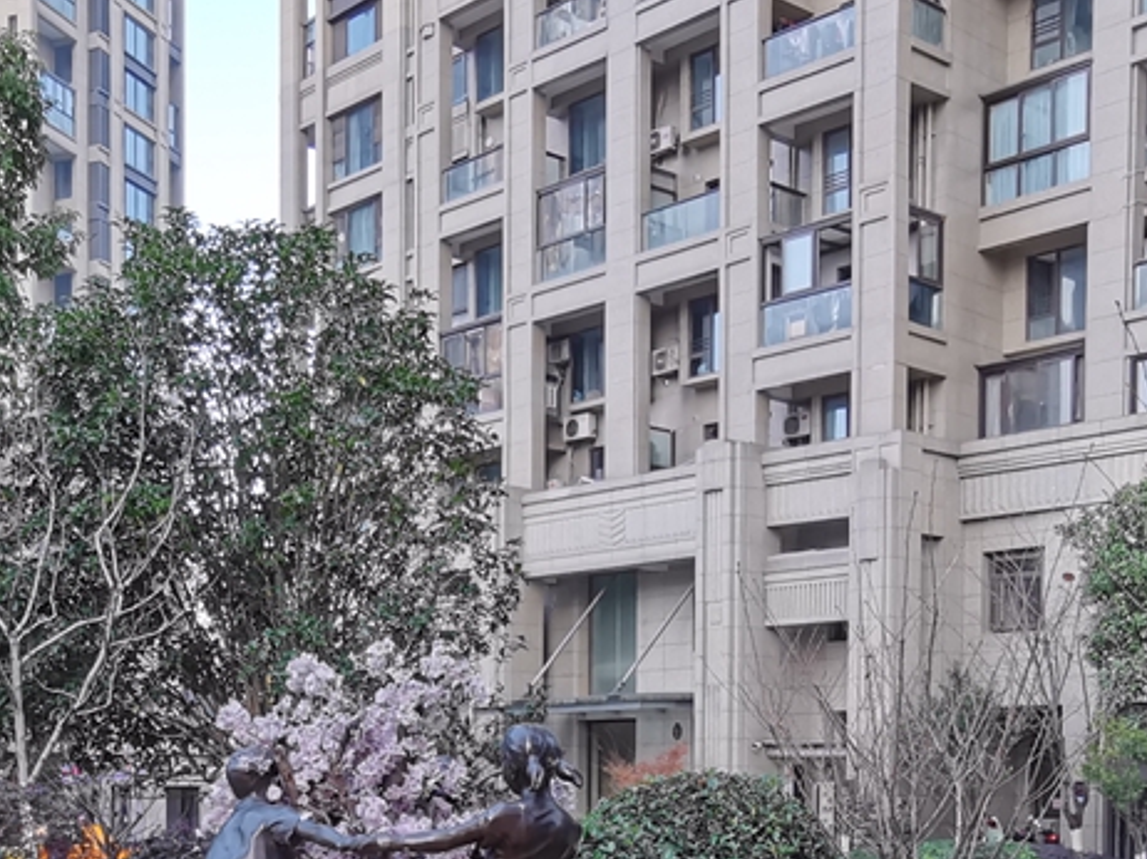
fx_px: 1755
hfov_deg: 35.8
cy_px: 869
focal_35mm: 53
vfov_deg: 26.0
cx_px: 365
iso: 50
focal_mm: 2.26
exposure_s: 1/99.9
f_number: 2.2
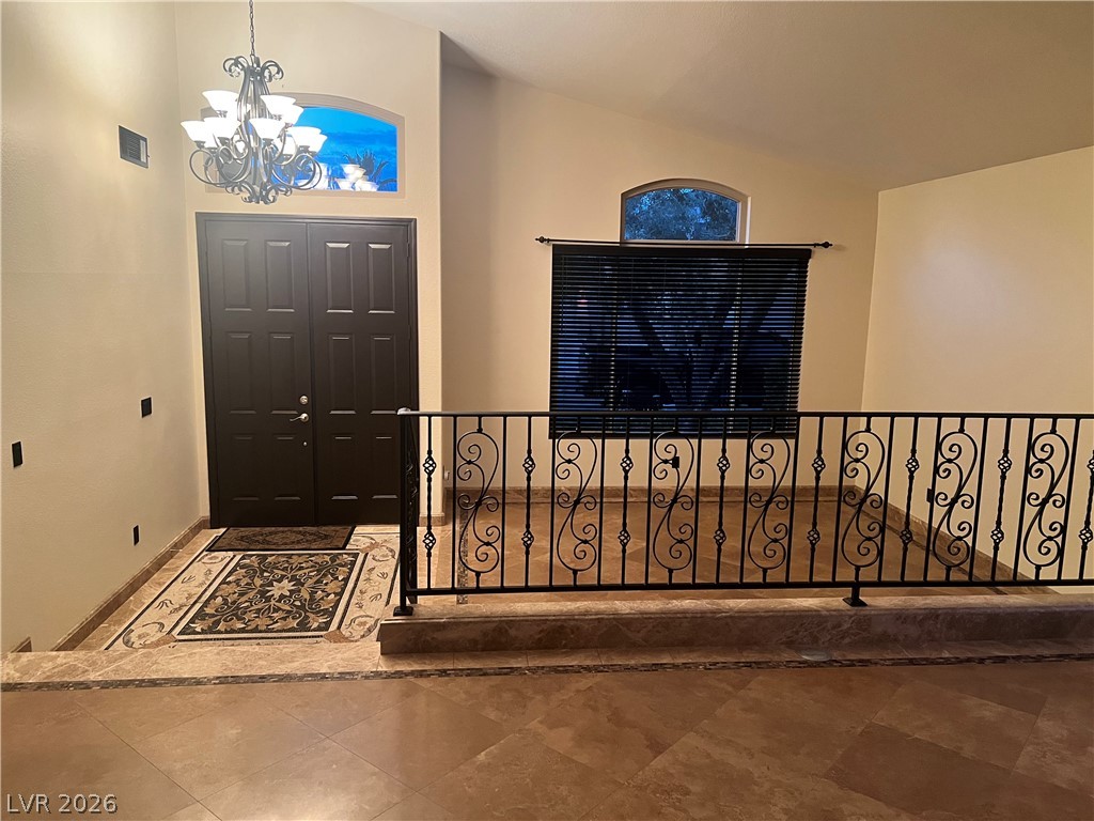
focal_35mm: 26
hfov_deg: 67.3
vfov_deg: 53.1
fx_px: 822
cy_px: 410
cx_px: 547
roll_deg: -1.1
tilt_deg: -7.4
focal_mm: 5.7
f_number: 1.5
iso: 500
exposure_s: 1/60
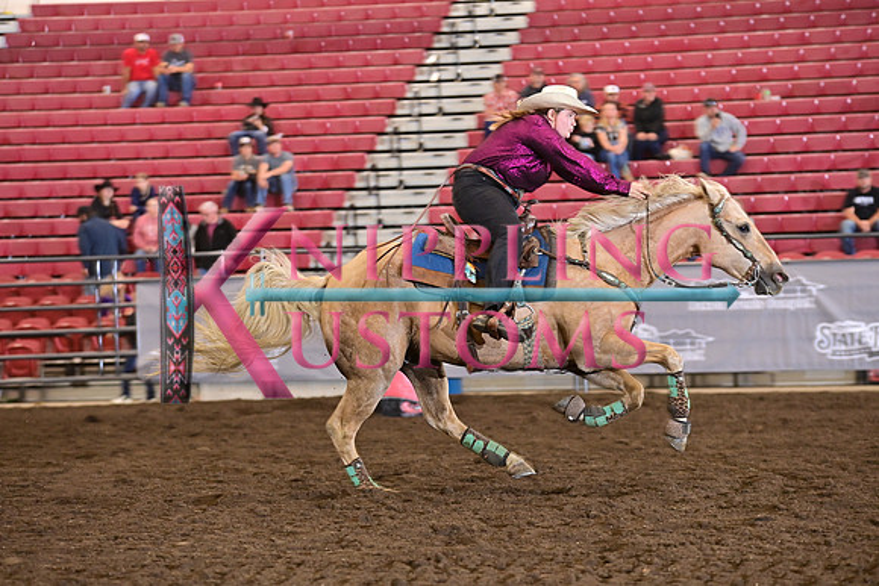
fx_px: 3663
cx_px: 440
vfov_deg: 9.2
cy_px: 293
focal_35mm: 150
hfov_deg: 13.7
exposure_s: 1/250
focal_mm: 150
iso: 2000
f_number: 4
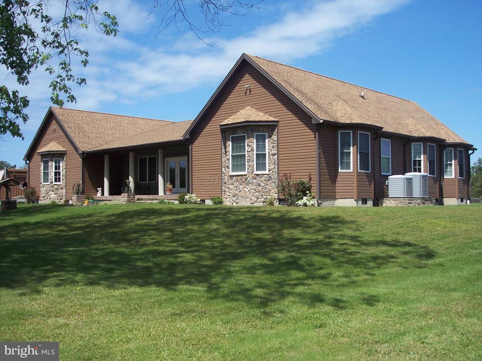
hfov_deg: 47.9
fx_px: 543
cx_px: 241
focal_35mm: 39
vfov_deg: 36.8
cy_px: 180
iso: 100
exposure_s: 1/750
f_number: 4
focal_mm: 8
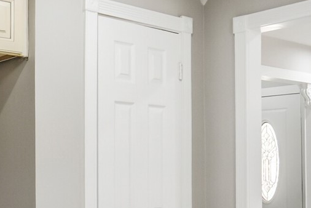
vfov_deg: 22.2
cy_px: 181
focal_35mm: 60
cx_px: 81
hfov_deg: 32.8
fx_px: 519
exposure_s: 1/80
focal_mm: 14
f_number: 11
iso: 500
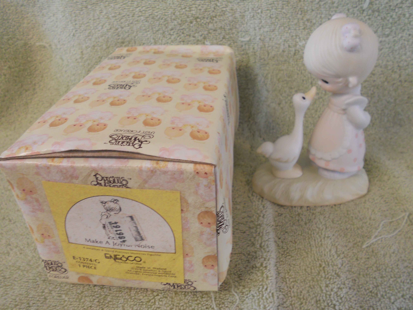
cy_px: 155
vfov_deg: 44.2
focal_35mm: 32
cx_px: 206
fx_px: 382
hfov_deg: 56.8
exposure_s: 1/30
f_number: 3.5
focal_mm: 5.8
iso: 250
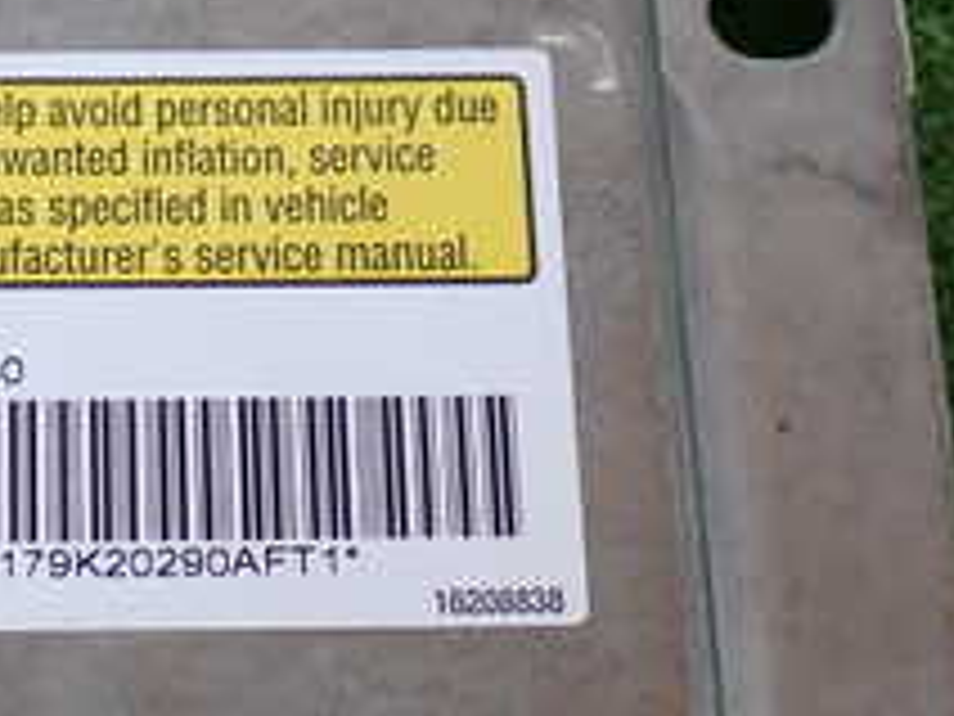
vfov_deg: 12.8
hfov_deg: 16.8
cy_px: 473
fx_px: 3197
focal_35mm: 116
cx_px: 117
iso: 200
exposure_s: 1/60
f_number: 2.8
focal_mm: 7.31
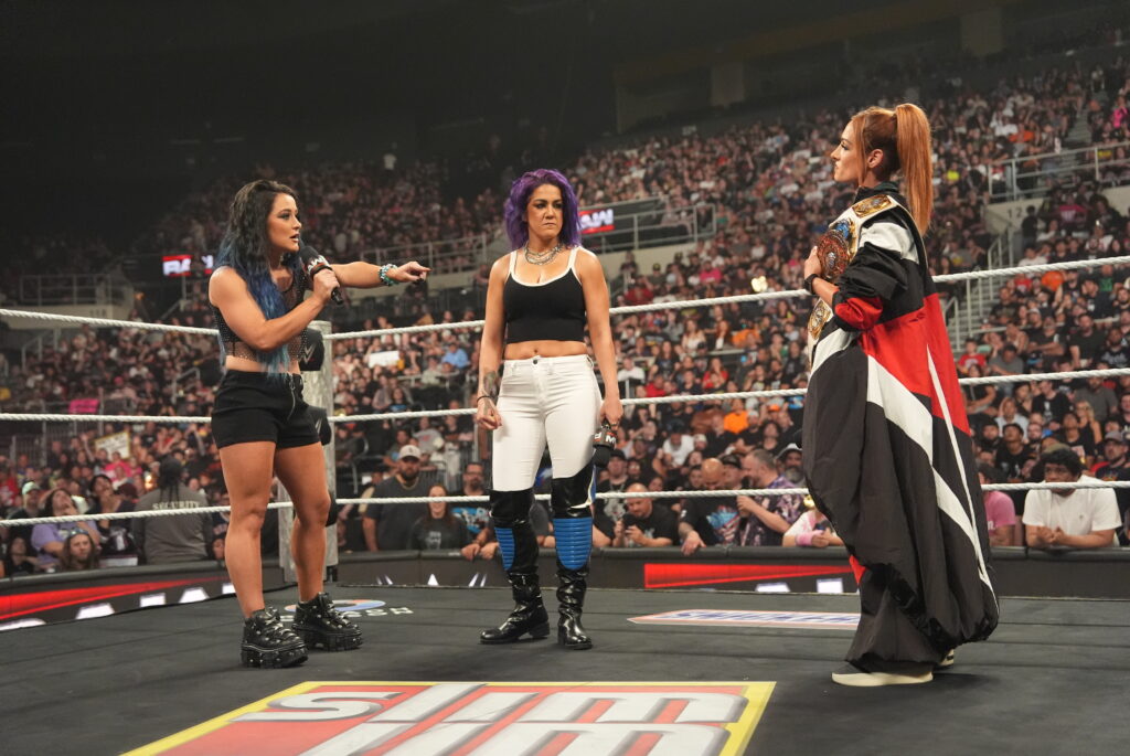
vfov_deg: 29.9
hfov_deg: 43.6
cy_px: 378
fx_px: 1414
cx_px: 565
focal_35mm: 45
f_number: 2.8
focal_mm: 45
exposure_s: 1/800
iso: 6400
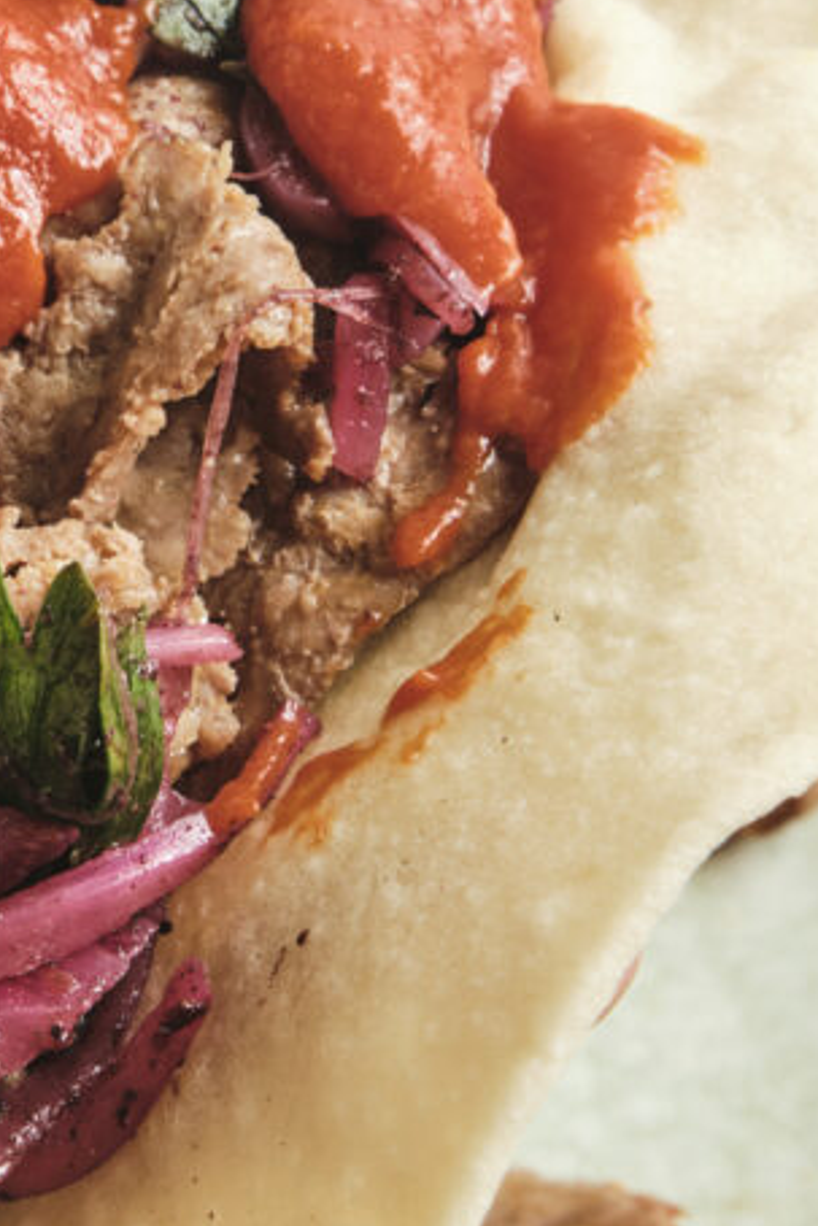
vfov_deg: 11.7
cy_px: 475
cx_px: -42
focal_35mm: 176
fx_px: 5994
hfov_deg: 7.8
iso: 200
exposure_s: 1/100
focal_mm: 51.8
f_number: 9
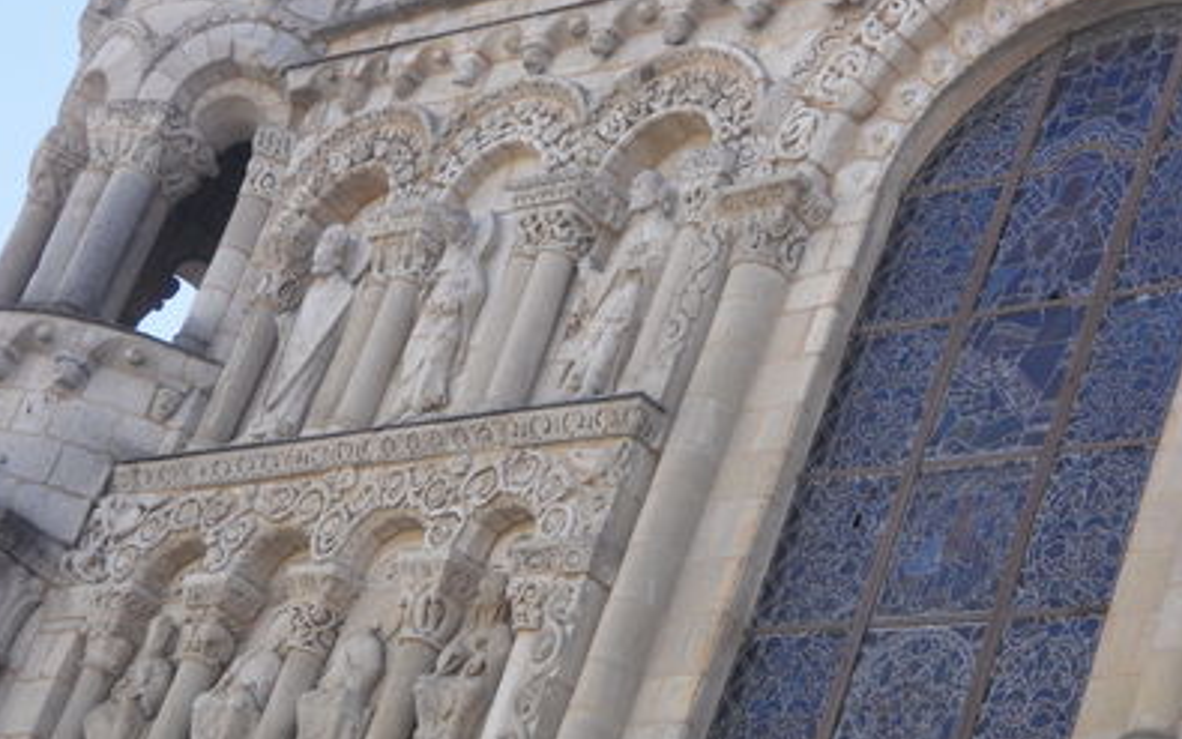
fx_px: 3286
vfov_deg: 12.8
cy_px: 383
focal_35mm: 102
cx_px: 590
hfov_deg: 20.4
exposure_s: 1/160
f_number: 5.4
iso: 64
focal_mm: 15.81
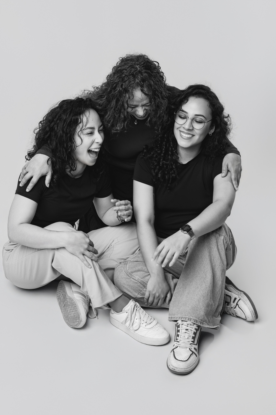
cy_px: 208
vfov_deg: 39.6
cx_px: 138
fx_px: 576
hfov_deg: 27.0
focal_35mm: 50
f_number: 8
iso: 640
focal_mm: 50
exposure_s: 1/125
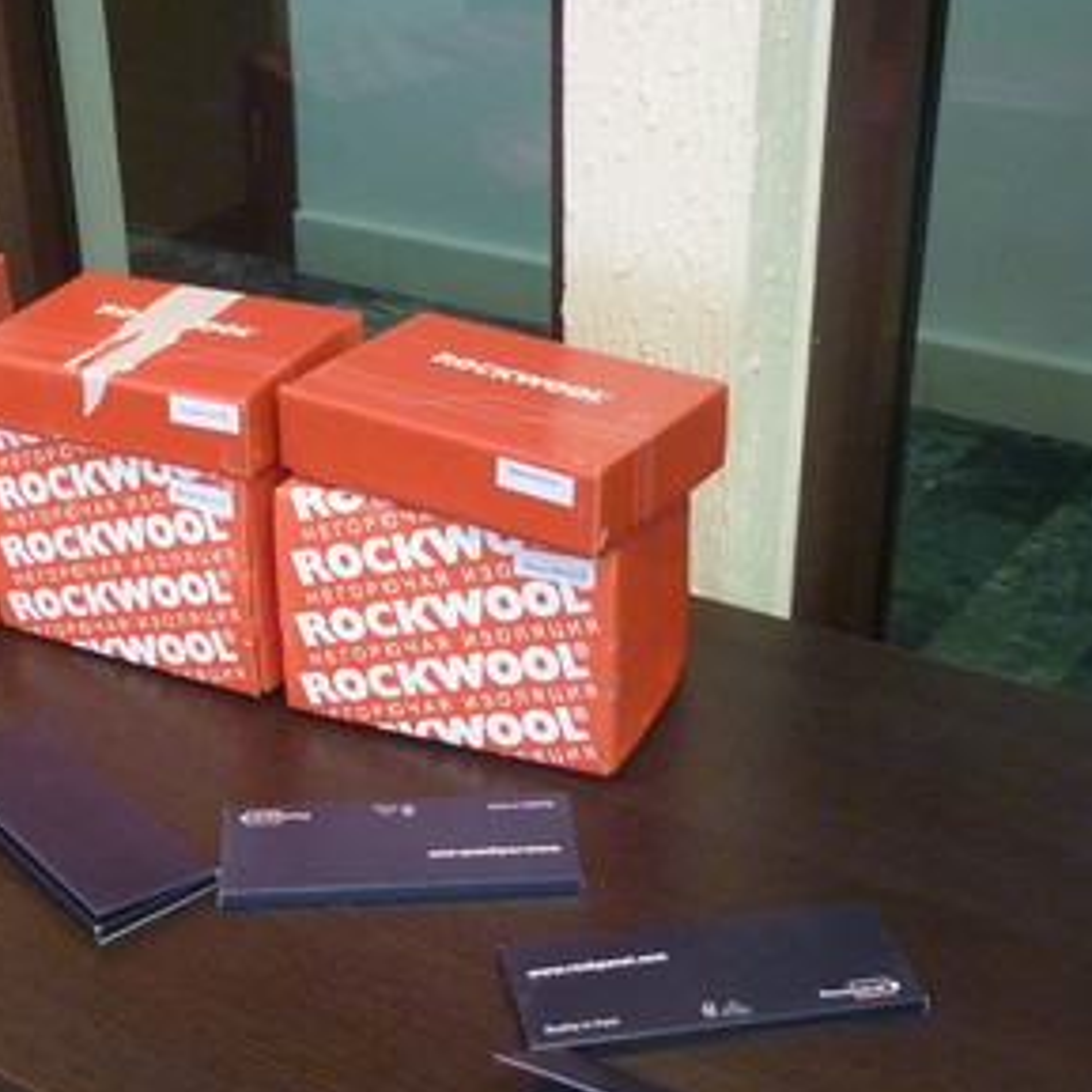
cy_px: 629
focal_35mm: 55
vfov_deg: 31.0
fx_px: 1963
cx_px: 193
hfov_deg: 30.2
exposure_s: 1/25
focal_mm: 5.5
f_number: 2.8
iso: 400
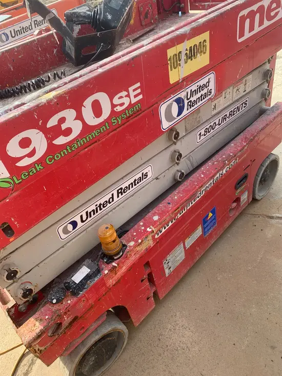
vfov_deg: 67.3
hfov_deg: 53.1
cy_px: 188
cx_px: 141
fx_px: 282
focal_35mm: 26
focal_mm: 4.25
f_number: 1.8
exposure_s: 1/251
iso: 25
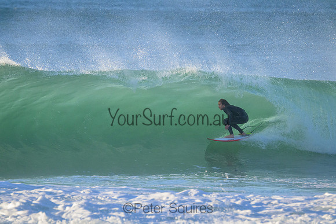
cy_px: 112
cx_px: 168
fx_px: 6348
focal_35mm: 680
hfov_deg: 3.0
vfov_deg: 2.0
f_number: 11
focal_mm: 680
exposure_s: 1/2000
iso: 5000
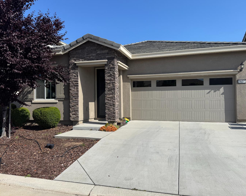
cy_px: 99
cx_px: 128
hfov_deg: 66.0
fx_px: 189
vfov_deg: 54.9
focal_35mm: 26
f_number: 1.78
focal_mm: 6.76
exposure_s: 1/6410
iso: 80
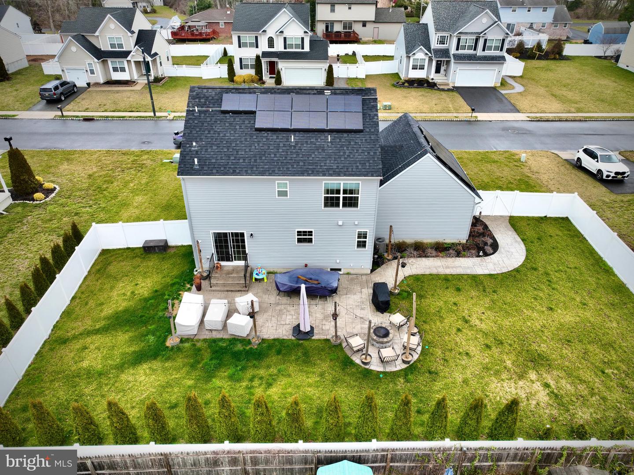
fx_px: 439
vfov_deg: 56.8
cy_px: 238
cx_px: 317
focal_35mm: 24
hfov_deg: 71.6
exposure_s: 1/200
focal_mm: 12.29
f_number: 2.8
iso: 100
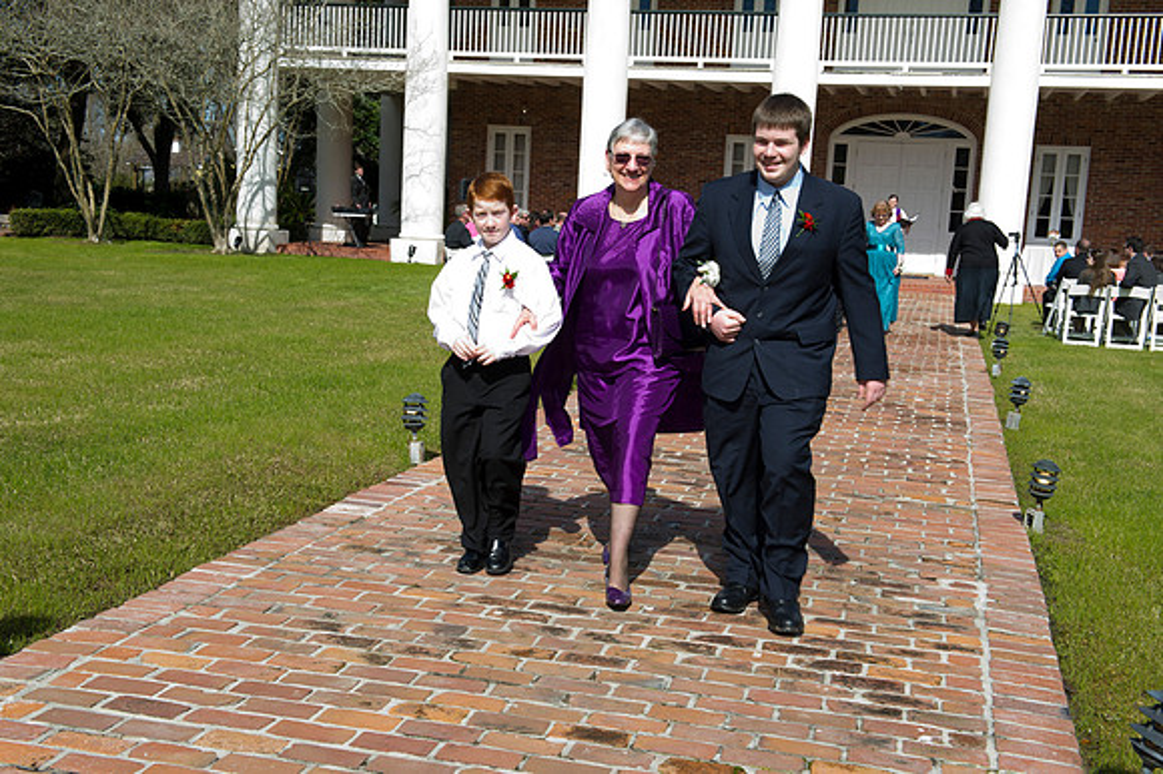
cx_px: 582
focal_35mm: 44
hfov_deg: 44.5
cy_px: 387
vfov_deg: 30.5
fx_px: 1421
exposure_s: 1/125
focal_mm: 44
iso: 100
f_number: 10
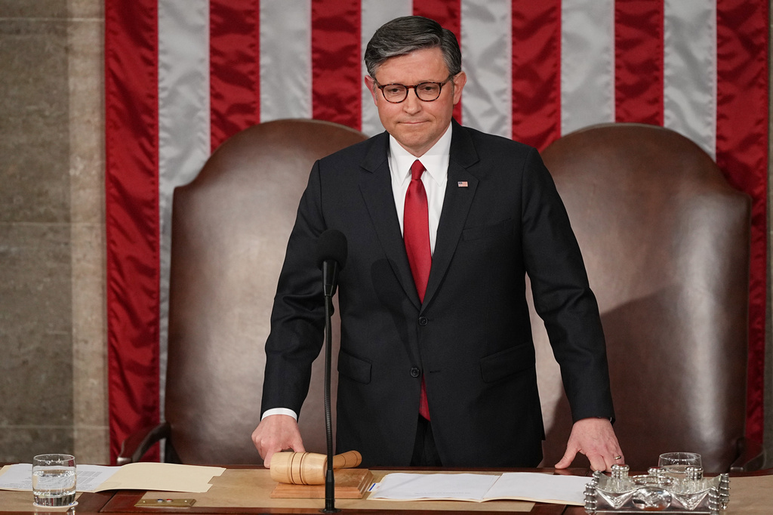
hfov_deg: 4.6
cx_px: 386
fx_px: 9659
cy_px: 258
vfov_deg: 3.1
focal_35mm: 450
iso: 2000
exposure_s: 1/640
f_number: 2.8
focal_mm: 300
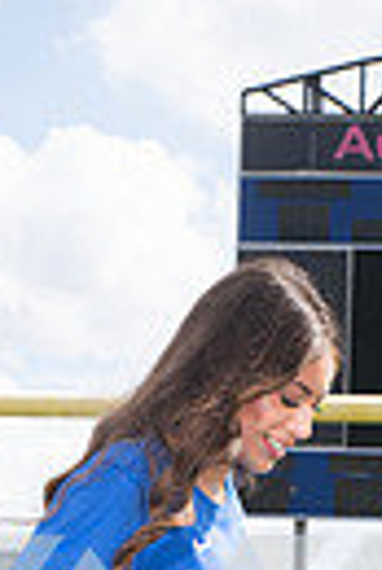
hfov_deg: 9.0
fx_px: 2413
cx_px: 277
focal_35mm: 152
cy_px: 982
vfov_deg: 12.5
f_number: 7.1
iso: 125
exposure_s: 1/320
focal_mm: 44
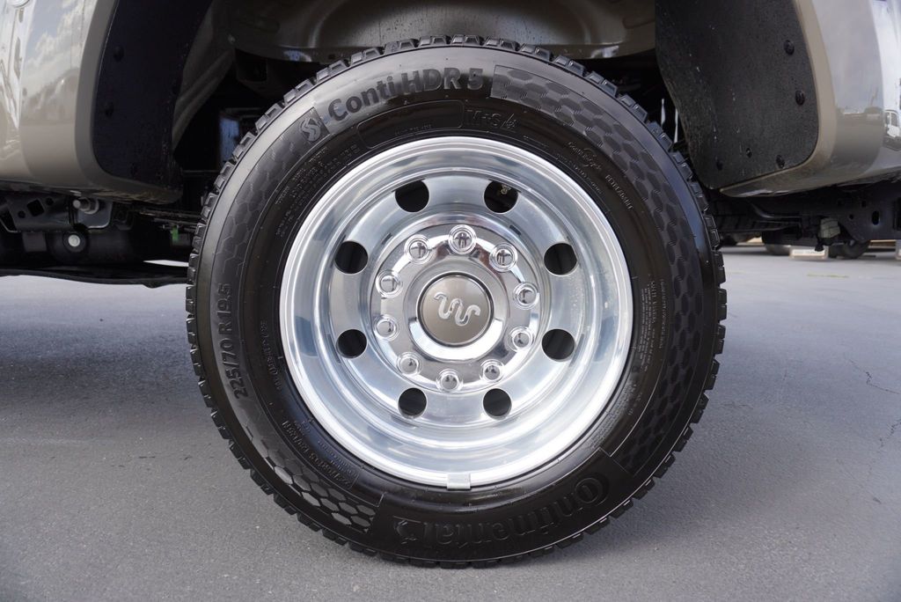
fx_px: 601
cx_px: 450
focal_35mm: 24
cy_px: 301
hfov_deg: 73.7
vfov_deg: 53.2
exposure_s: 1/160
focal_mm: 16
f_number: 4
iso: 100
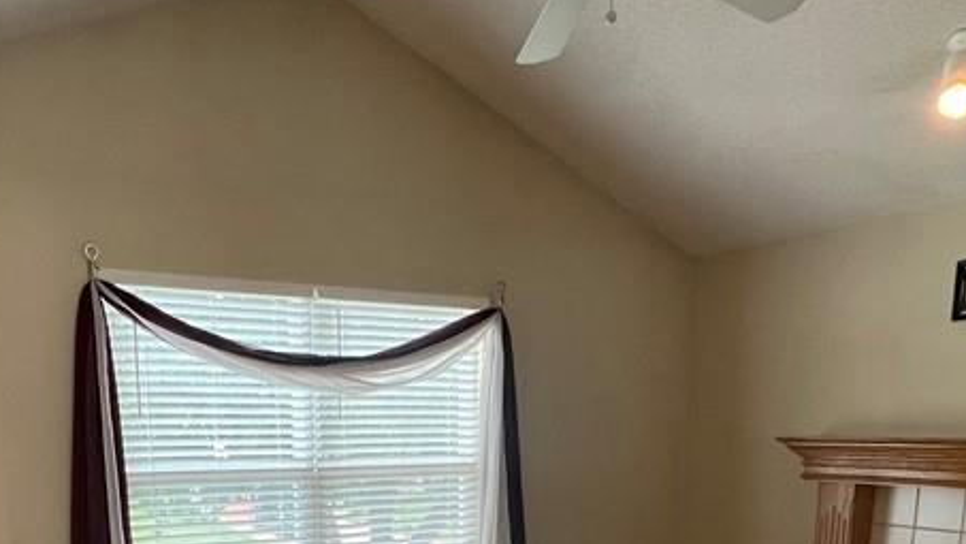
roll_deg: +0.4
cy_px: 591
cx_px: 412
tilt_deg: -11.3
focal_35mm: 32
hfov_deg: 60.7
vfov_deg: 32.5
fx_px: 820
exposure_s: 1/120
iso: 125
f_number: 1.8
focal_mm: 1.57
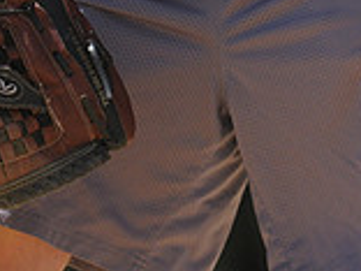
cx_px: 502
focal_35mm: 1501
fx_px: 15653
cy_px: -173
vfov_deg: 1.0
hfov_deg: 1.3
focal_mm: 280
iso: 640
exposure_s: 1/3200
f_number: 4
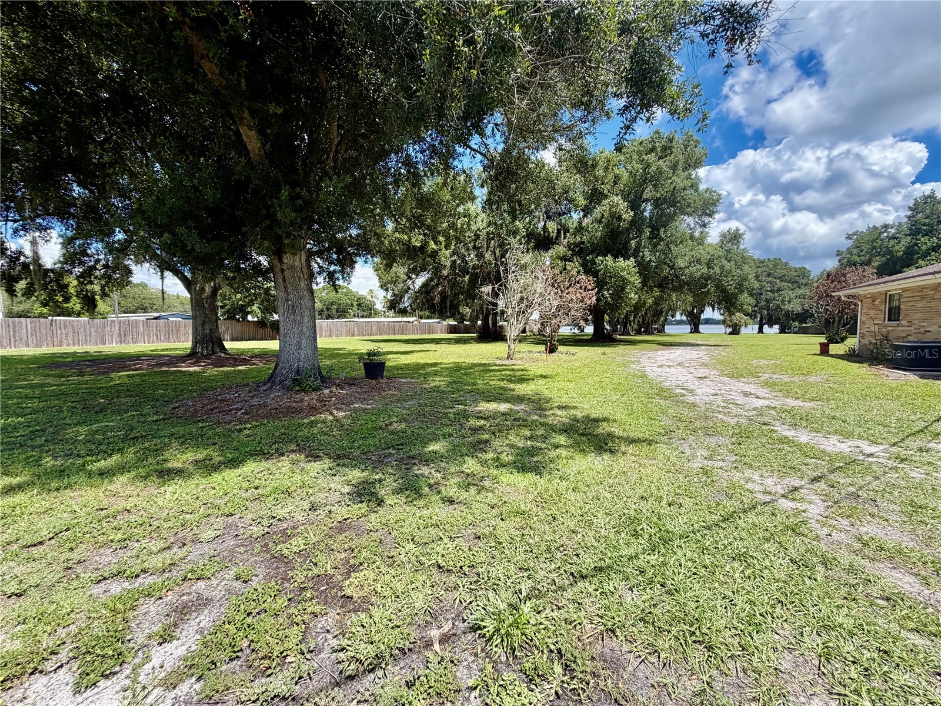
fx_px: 381
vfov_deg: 85.7
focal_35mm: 14
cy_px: 353
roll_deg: +0.6
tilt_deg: -5.0
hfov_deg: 102.1
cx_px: 470
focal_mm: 2.22
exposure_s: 1/770
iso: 40
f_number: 2.2
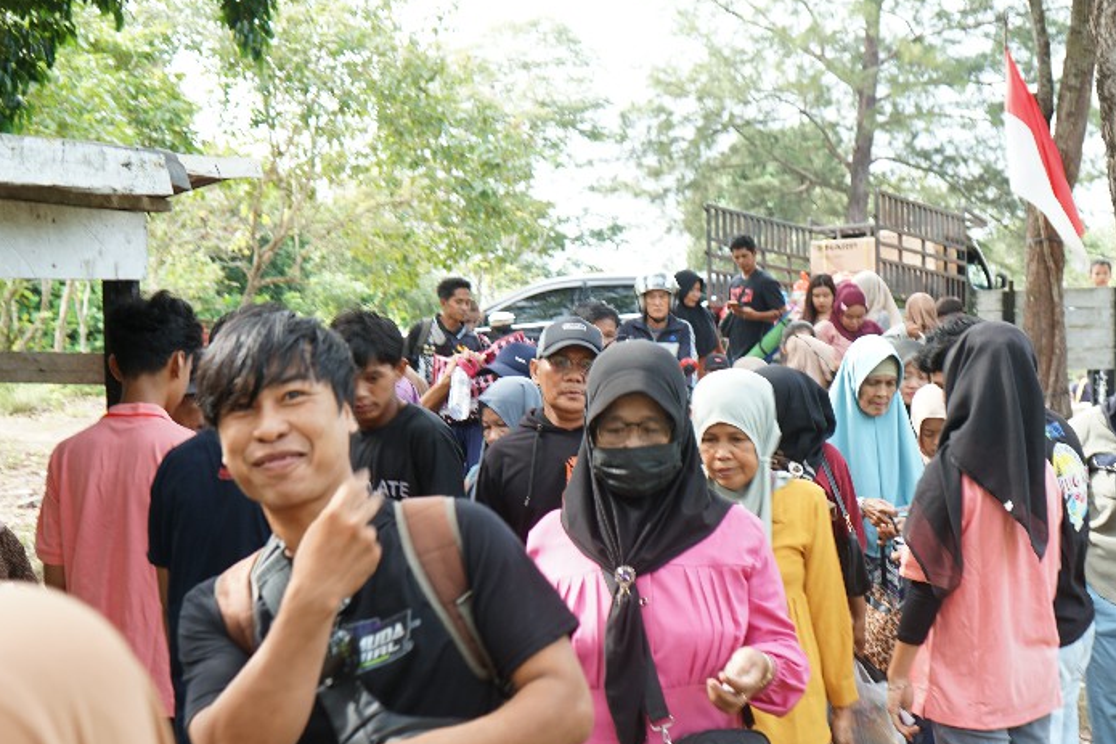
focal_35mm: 56
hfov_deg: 35.6
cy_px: 374
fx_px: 1735
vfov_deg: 24.2
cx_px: 633
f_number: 4.5
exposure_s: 1/60
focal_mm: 38
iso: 100
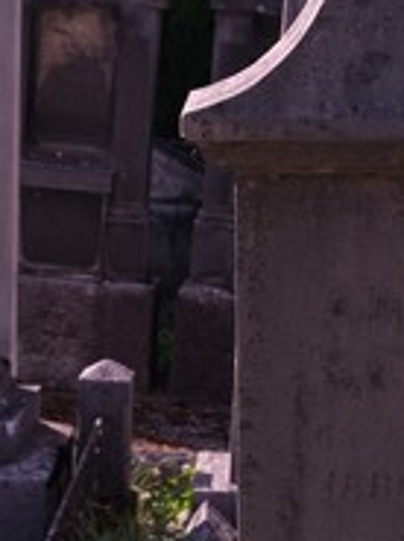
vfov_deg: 19.6
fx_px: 1562
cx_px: 416
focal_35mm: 100
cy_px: 395
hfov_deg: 14.5
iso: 160
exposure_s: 1/300
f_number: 5.6
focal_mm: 21.4
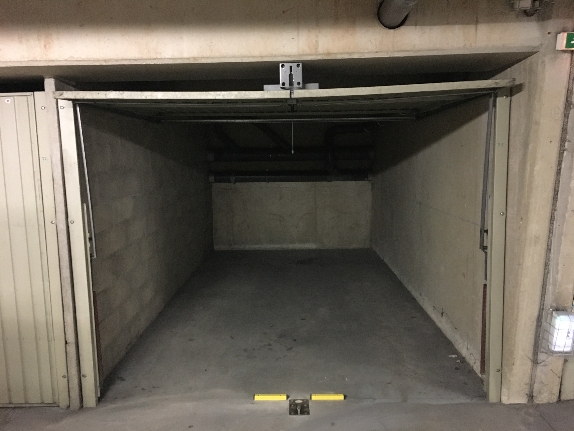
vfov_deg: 48.2
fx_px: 481
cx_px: 287
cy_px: 216
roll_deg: +1.1
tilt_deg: -7.5
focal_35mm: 29
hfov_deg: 61.7
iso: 400
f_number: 2.2
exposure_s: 1/17
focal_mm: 4.15
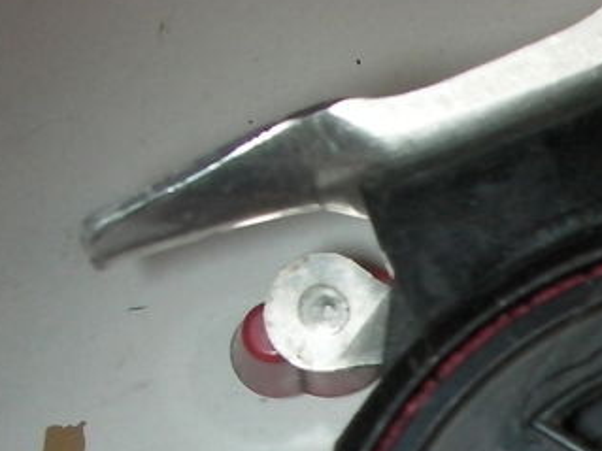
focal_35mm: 119
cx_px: 840
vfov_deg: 12.2
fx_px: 2069
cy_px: 530
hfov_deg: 15.5
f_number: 5.6
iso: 200
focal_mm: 6.3
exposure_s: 1/30
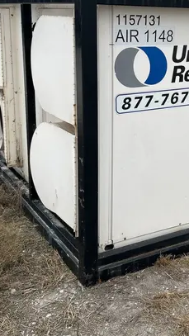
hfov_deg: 23.2
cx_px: 150
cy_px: 136
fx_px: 454
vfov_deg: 40.4
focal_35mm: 51
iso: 50
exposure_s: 1/1838
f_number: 1.5
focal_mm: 5.7
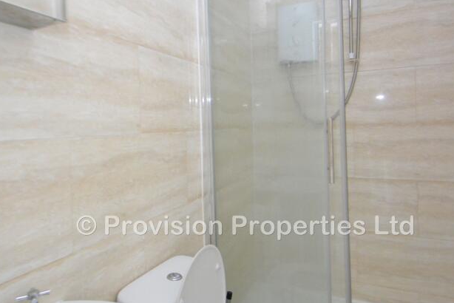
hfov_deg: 71.4
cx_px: 239
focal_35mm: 25
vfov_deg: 51.3
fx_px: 315
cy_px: 145
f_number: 3.5
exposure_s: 1/15
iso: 3200
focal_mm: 10
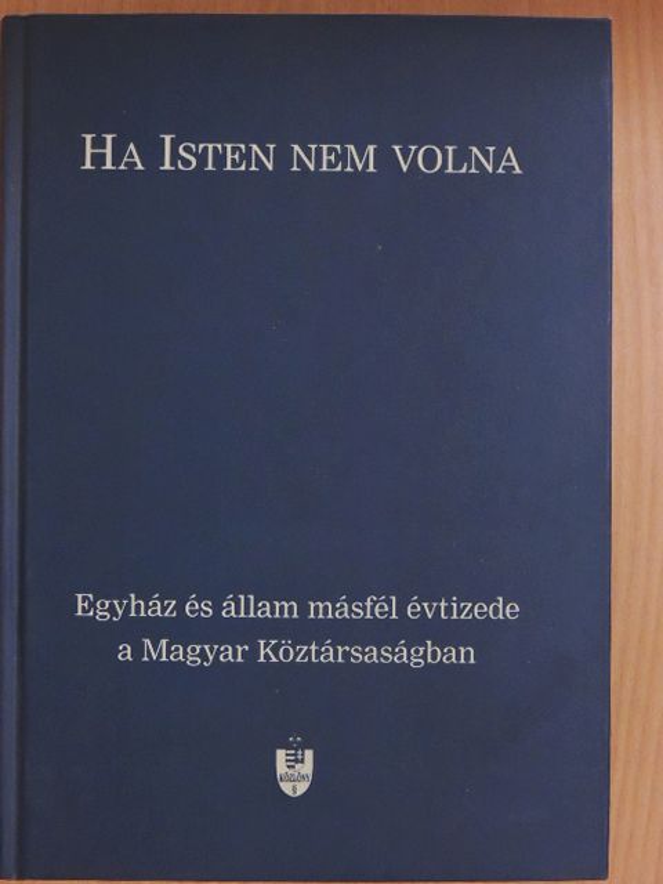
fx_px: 1277
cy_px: 442
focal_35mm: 50
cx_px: 332
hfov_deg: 29.1
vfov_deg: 38.2
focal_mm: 9
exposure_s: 1/100
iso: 1600
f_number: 4
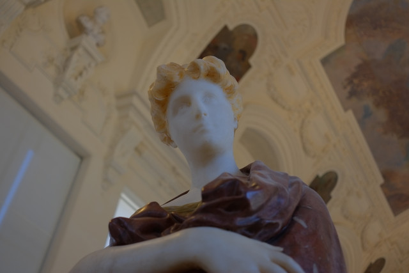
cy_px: 136
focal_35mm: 41
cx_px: 204
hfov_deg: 47.4
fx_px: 466
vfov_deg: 32.6
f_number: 2.8
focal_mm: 27
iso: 200
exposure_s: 1/200
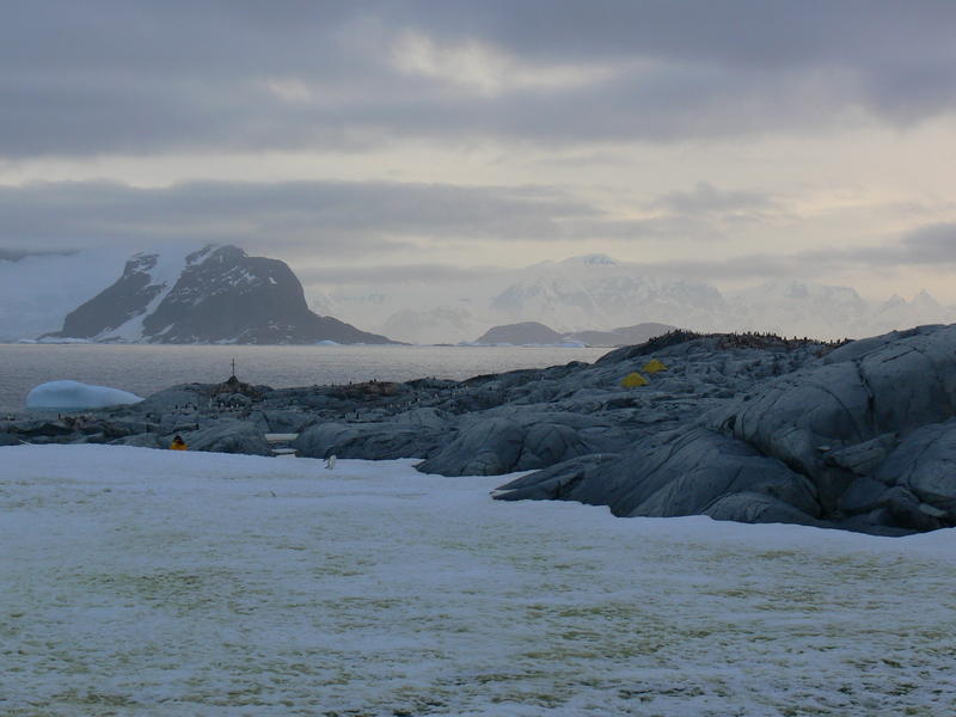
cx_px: 478
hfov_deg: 19.3
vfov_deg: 14.5
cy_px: 358
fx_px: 2817
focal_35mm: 102
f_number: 5
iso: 80
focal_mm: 16.9
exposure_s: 1/125
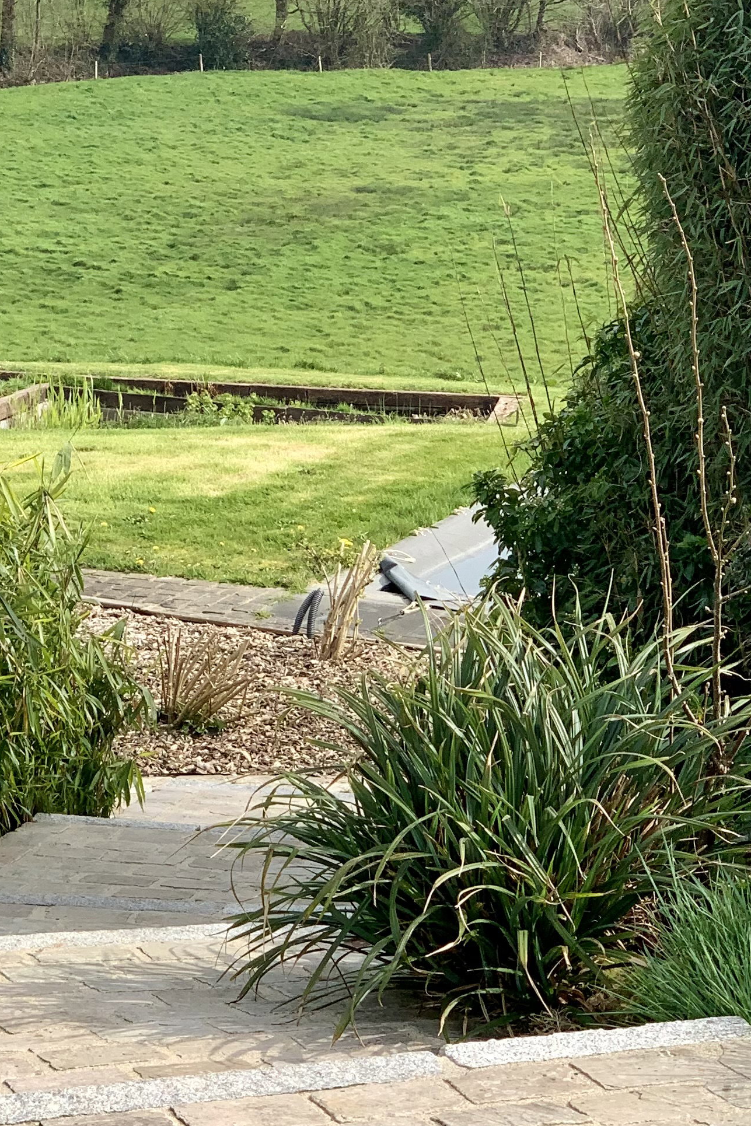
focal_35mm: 113
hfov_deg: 12.1
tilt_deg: -9.2
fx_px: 3535
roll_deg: -1.7
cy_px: 433
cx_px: 148
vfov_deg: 18.1
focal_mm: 6
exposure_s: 1/716
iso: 16
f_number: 2.4
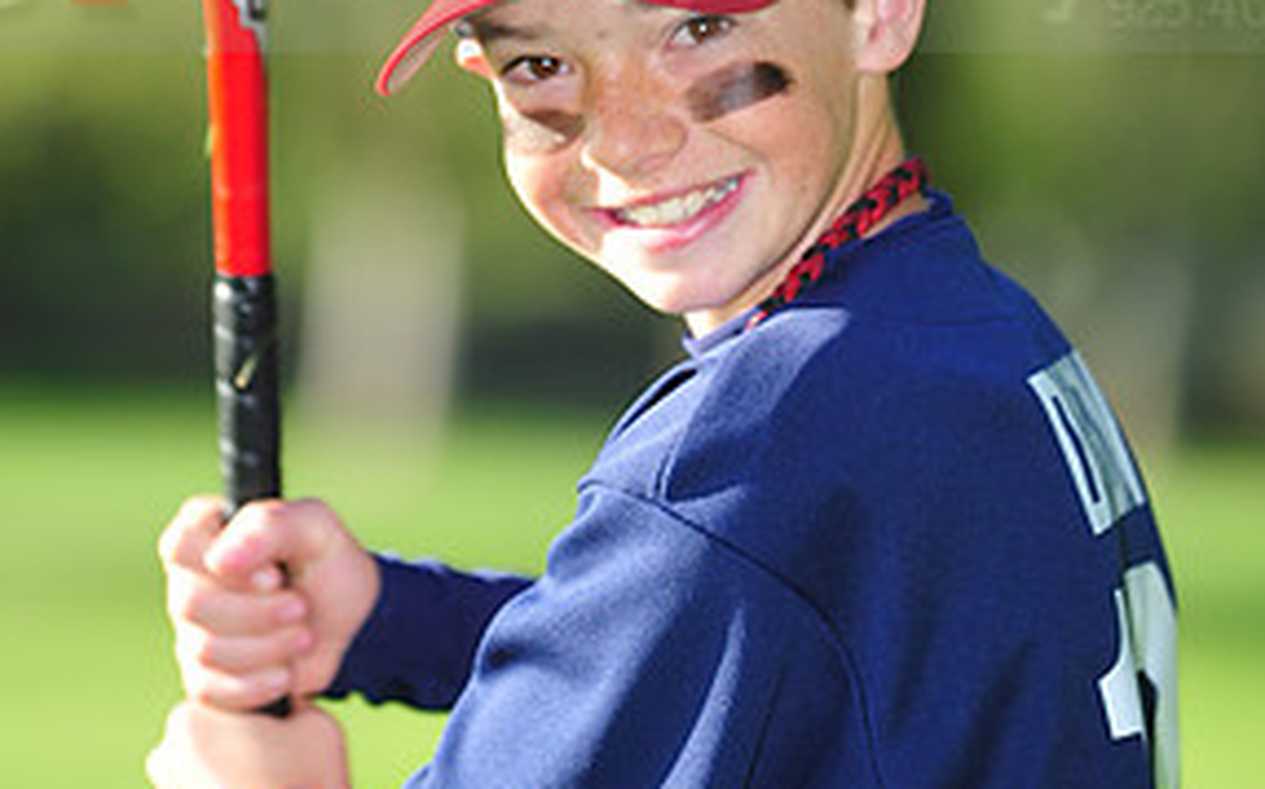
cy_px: -88
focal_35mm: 412
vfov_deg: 3.2
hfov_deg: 5.1
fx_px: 14196
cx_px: 538
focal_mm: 200
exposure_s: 1/500
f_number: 4
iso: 200
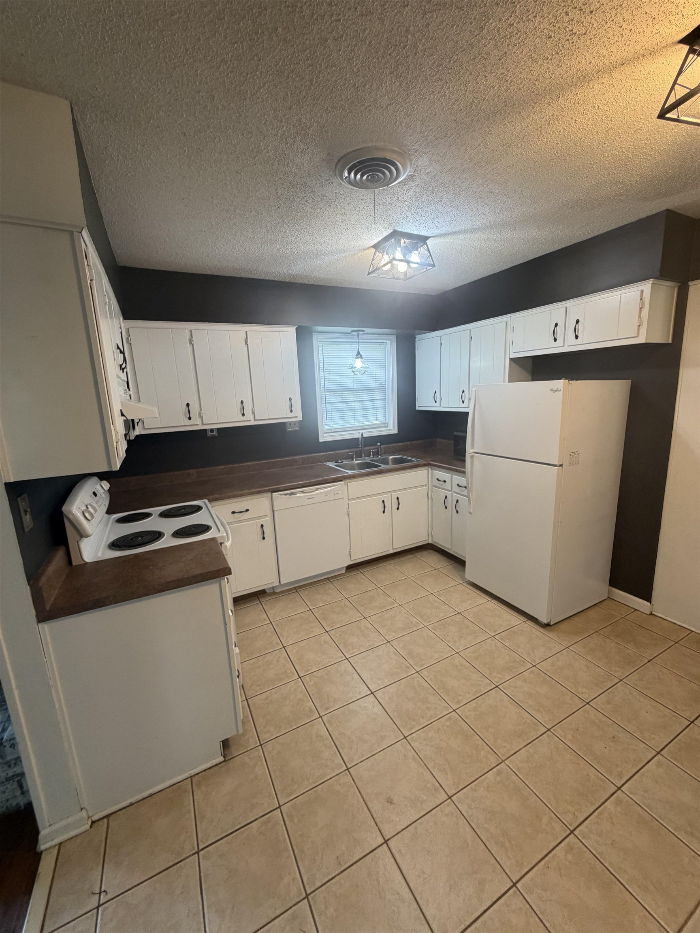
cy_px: 466
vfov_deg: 102.1
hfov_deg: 85.7
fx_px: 377
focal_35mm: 14
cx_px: 350
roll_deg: +3.7
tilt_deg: -10.2
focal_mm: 2.22
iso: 250
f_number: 2.2
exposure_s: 1/120
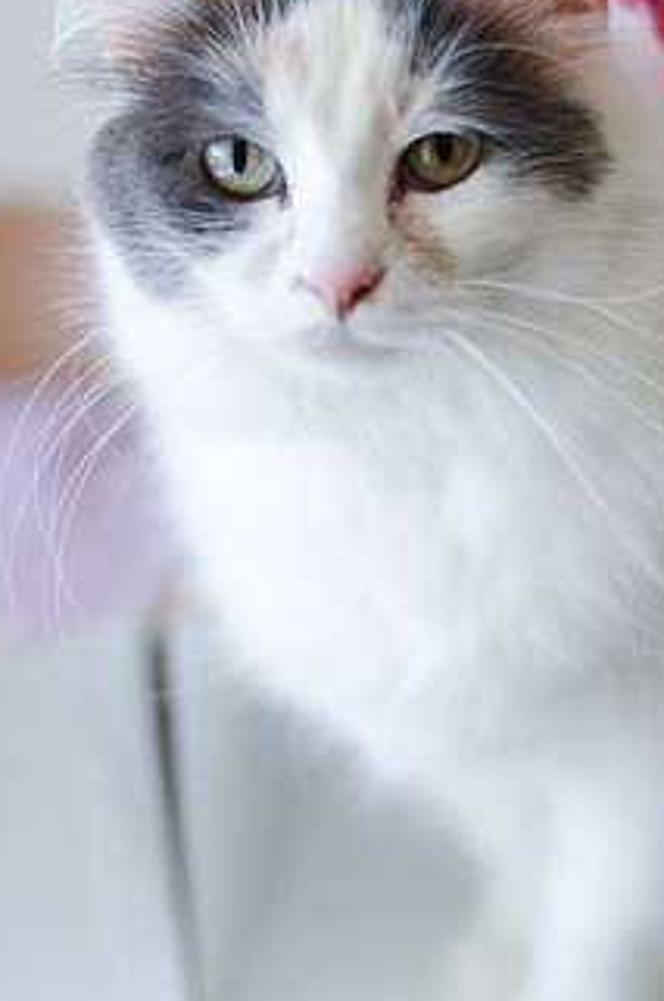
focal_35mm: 105
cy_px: 409
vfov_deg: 19.5
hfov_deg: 13.0
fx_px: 2914
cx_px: 424
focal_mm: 50
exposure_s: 1/800
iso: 800
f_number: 1.8
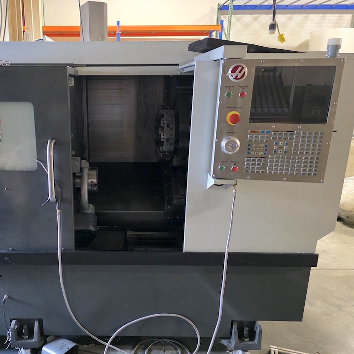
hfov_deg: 54.4
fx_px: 336
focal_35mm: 29
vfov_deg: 55.6
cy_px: 181
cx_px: 115
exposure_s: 1/60
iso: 1600
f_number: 1.7
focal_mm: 6.3
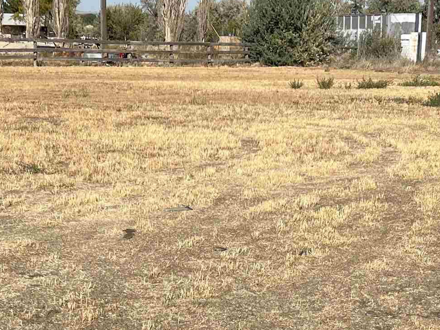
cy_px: 313
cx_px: 214
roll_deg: -1.0
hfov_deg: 23.8
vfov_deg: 17.7
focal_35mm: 82
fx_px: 1043
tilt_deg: -15.0
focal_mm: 5.7
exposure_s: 1/6579
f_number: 1.5
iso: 50
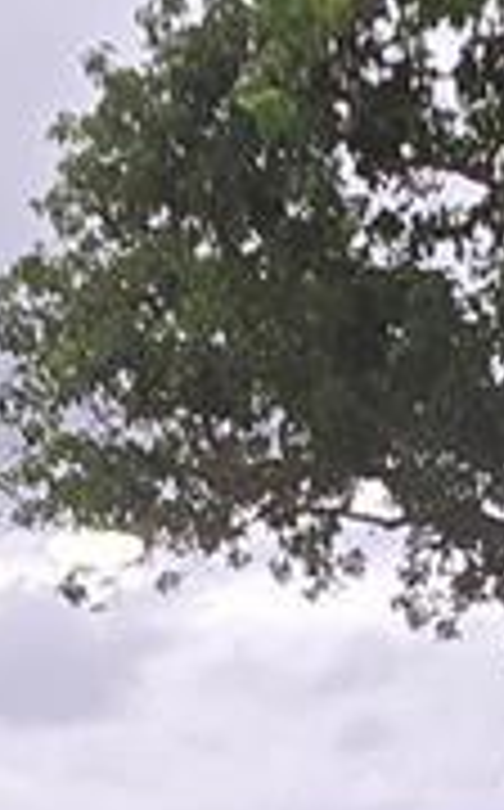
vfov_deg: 20.3
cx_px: 387
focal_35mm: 92
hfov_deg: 14.1
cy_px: 1112
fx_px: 2028
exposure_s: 1/100
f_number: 2.2
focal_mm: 2.2
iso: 125
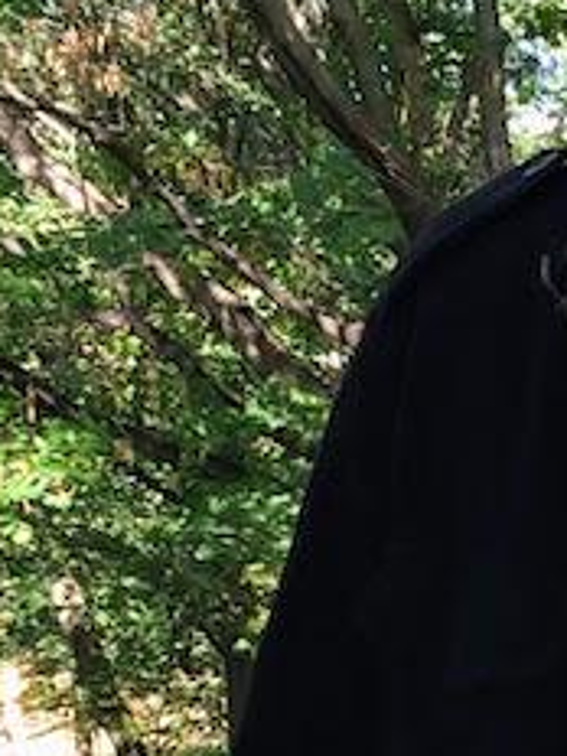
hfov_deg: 14.2
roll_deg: +0.5
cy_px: 512
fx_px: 2184
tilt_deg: -6.1
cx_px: 743
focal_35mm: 100
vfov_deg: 19.6
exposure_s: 1/120
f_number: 2.2
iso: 40
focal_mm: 4.15
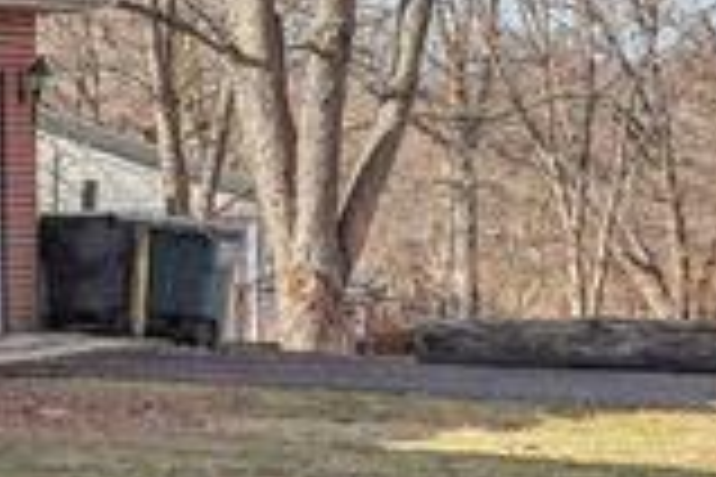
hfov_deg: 9.7
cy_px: -88
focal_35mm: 155
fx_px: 3083
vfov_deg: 8.8
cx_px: -1518
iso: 500
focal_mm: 24
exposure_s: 1/2000
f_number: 8
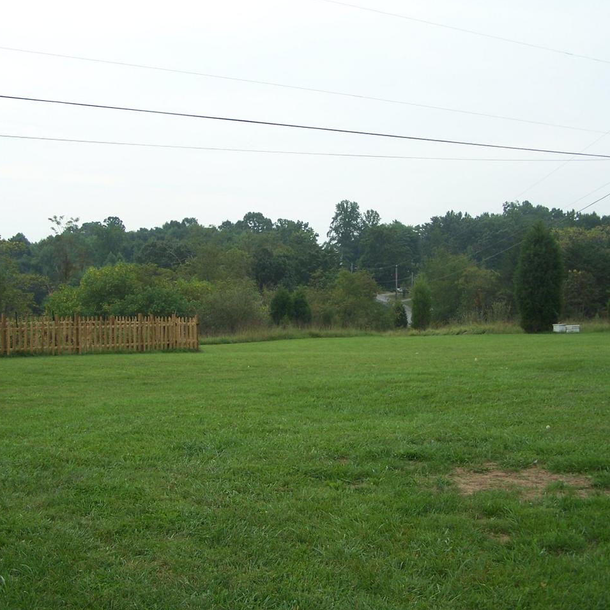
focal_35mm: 45
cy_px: 304
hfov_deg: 37.6
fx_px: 897
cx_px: 298
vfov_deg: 37.6
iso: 80
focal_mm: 6.3
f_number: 2.8
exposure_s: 1/750
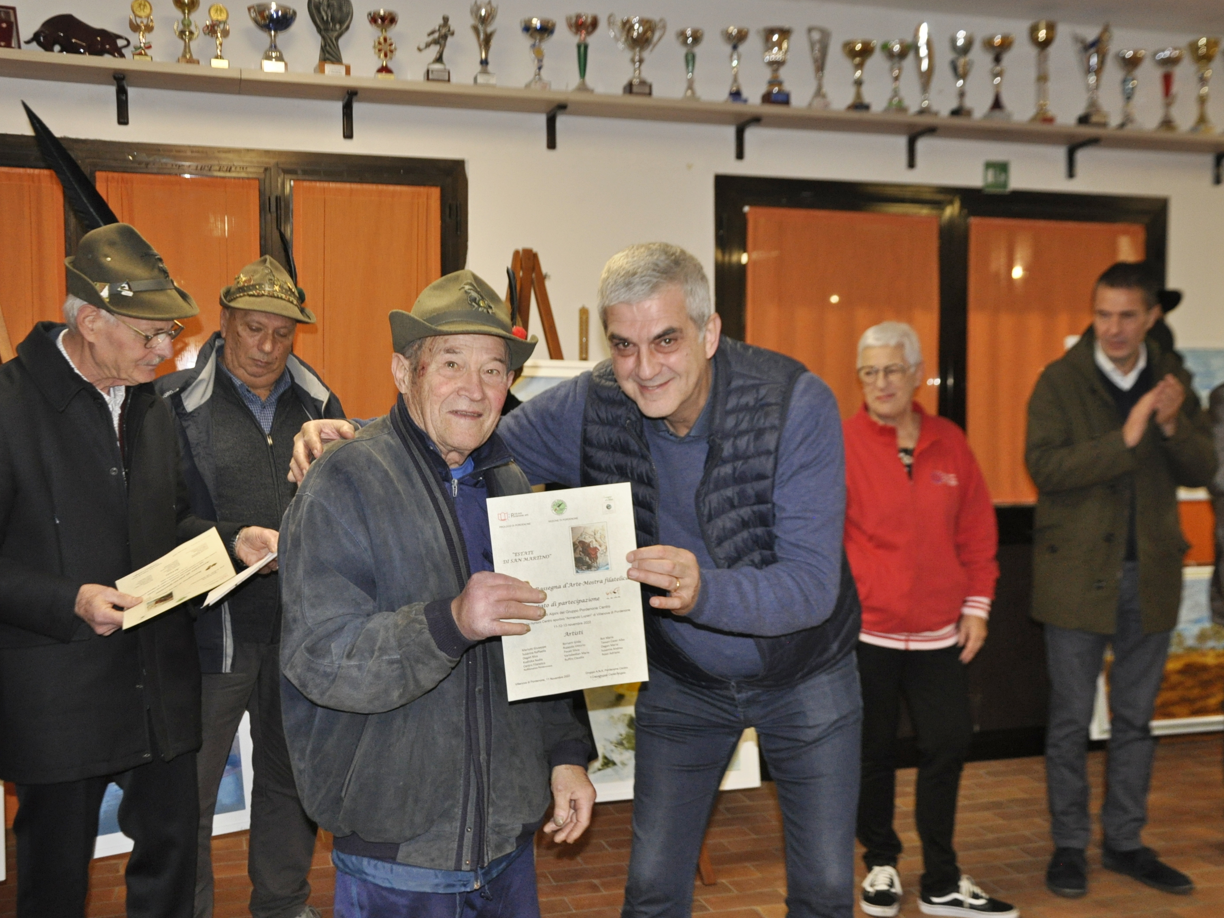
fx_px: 1469
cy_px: 463
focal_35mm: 42
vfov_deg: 34.7
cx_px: 651
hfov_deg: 45.2
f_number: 4
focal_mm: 25
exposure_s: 1/60
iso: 800
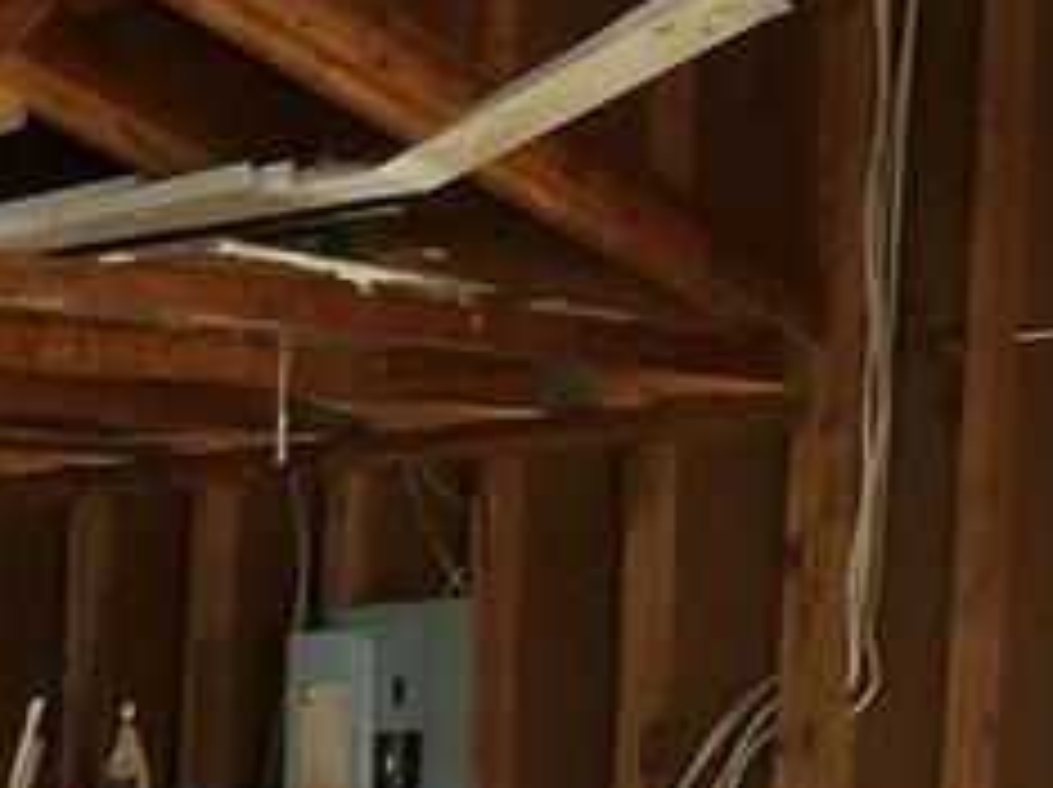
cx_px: -585
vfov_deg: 12.3
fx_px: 3464
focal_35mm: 114
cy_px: 1216
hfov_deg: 15.7
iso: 200
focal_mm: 4.2
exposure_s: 1/24
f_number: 1.7
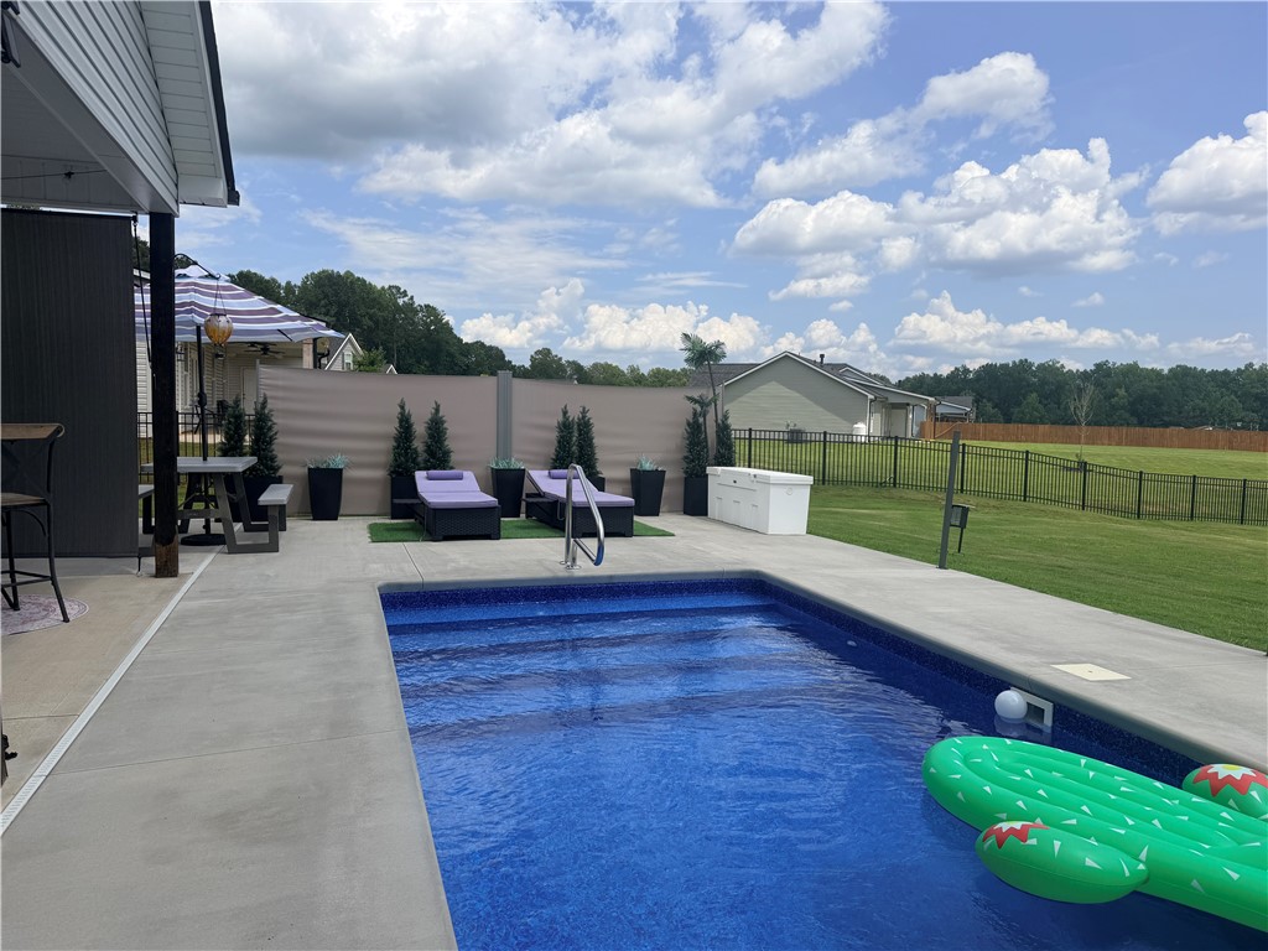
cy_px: 476
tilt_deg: -4.3
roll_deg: -1.4
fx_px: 879
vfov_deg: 56.8
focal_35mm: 24
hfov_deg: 71.6
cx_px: 634
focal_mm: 6.76
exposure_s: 1/7353
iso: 80
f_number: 1.78
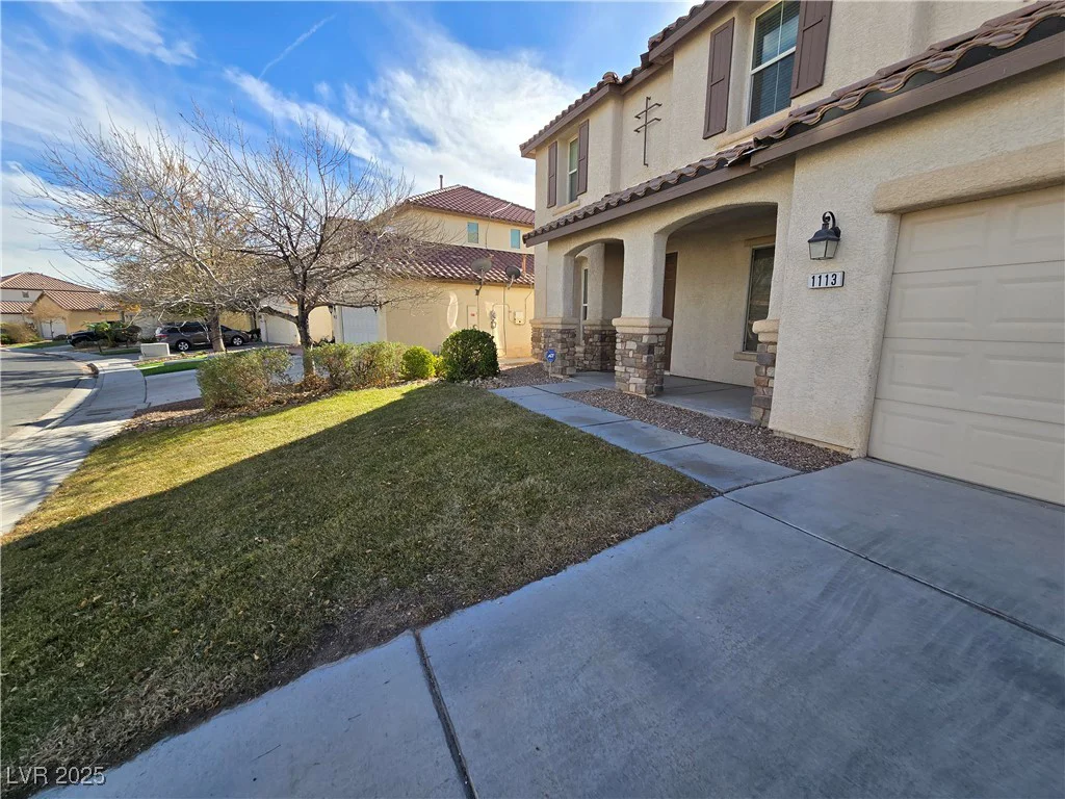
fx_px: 400
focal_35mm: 13
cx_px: 532
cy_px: 400
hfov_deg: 106.2
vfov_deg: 89.9
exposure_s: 1/1654
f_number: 2.2
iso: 50
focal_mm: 2.2
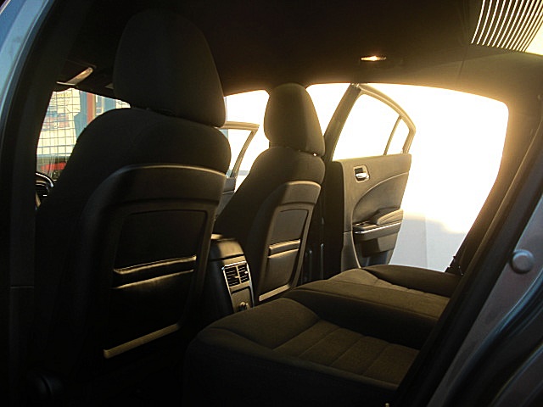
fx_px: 565
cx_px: 272
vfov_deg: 39.7
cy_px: 204
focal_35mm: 36
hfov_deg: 51.4
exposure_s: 1/60
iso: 50
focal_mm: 6.3
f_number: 2.8
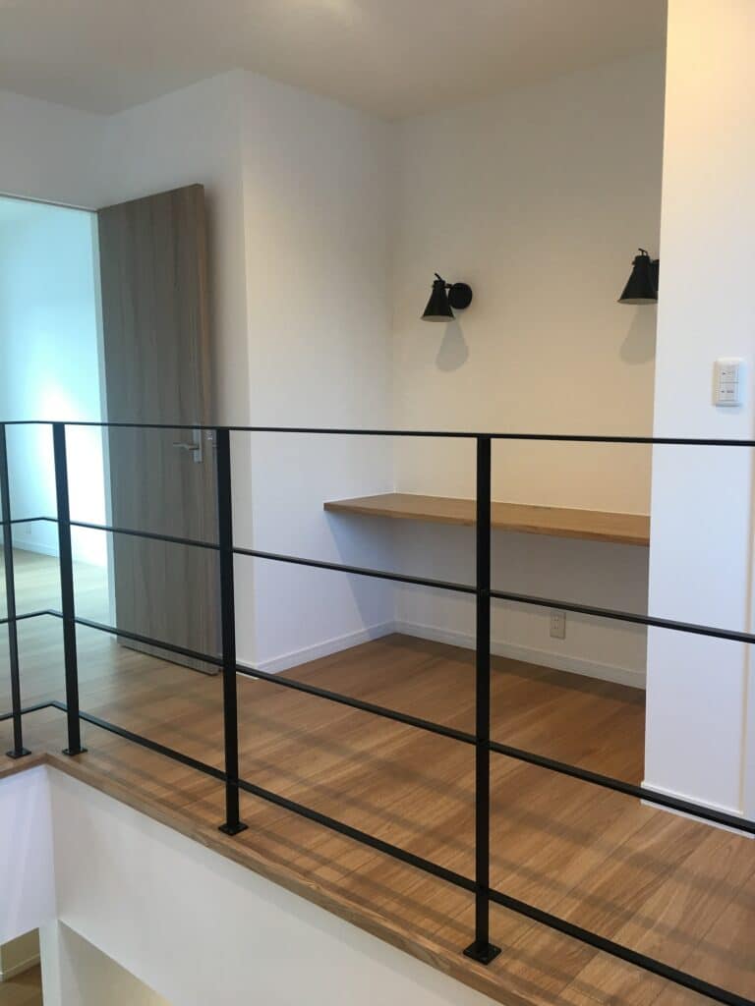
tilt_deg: -6.5
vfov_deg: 61.7
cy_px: 503
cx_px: 378
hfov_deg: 48.2
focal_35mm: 29
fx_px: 843
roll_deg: -0.1
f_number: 2.2
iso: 40
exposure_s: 1/30
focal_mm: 4.15
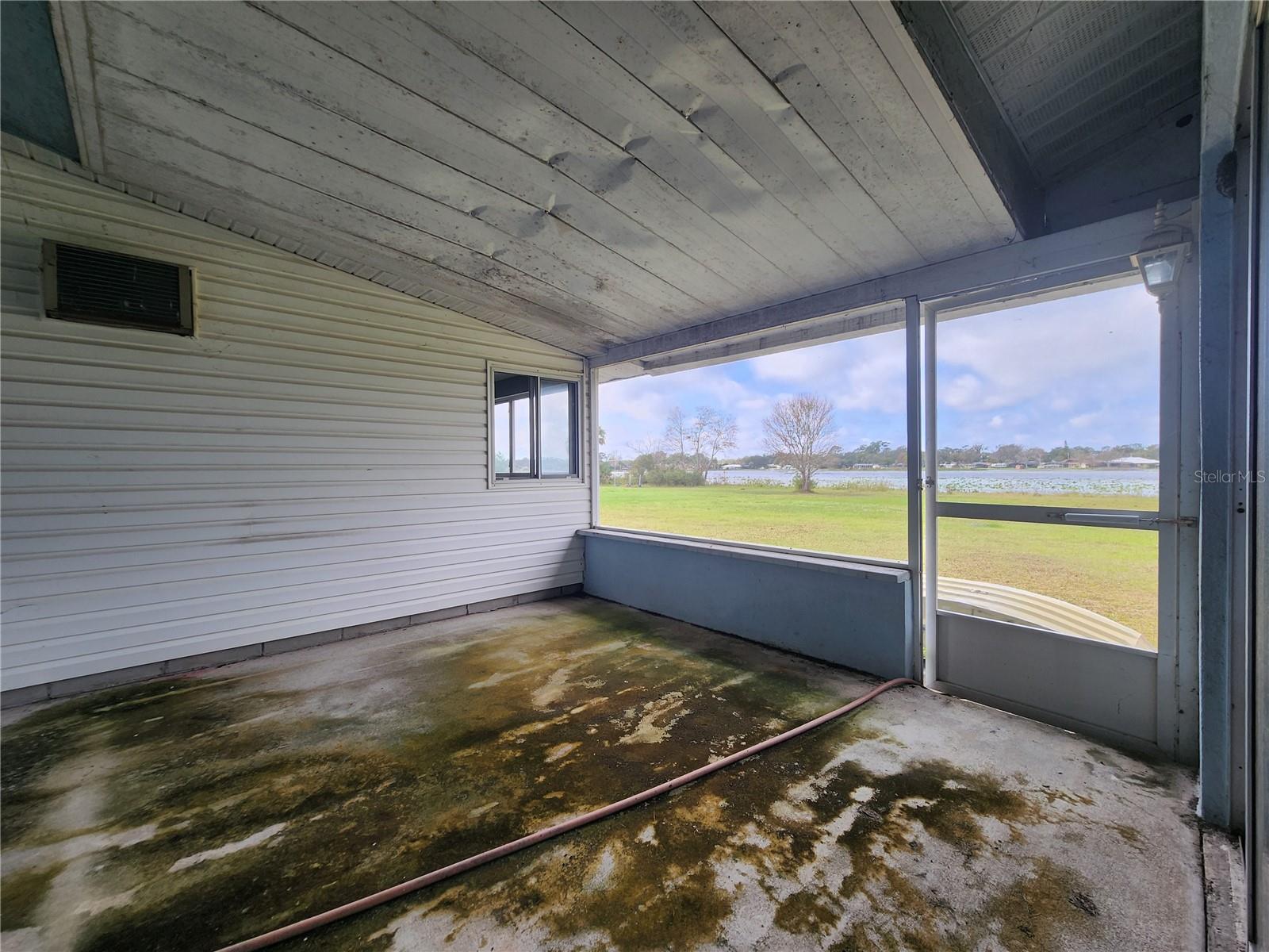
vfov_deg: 89.9
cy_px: 476
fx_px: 477
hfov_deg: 106.2
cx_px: 634
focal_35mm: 13
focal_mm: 2.2
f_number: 2.2
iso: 50
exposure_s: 1/145
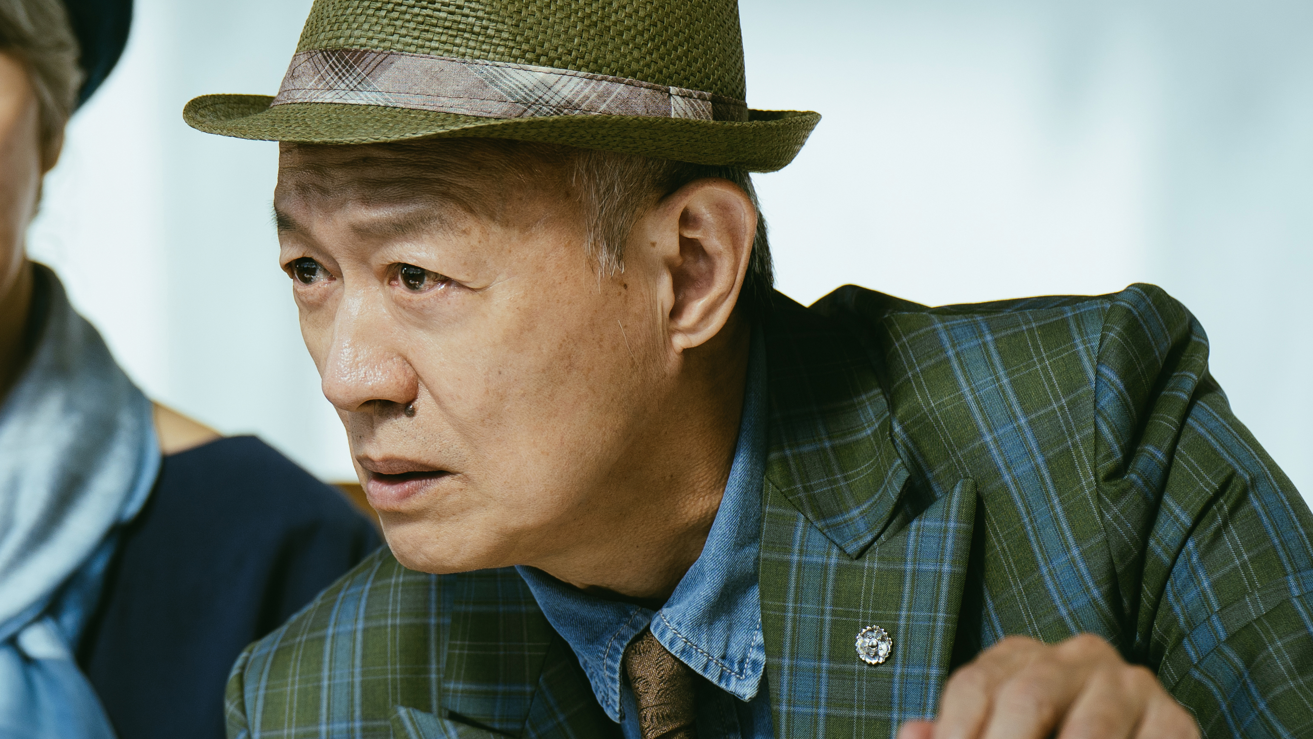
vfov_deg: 5.2
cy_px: 564
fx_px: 8077
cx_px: 364
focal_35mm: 232
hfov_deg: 9.3
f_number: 3.5
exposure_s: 1/400
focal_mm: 114
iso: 160
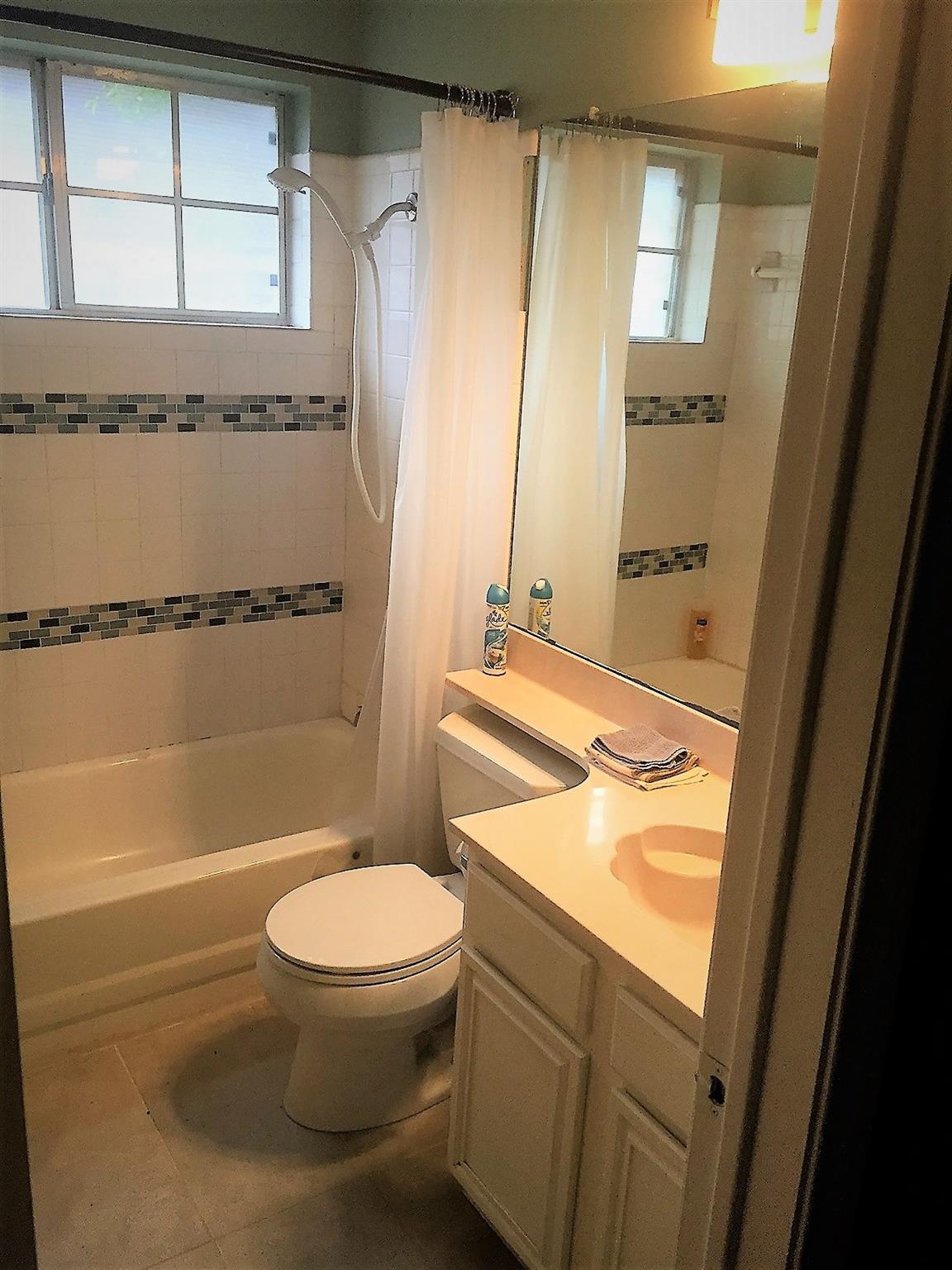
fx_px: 1063
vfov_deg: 61.7
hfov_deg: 48.2
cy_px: 635
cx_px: 476
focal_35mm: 29
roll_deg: -2.7
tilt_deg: -15.3
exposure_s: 1/30
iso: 50
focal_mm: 4.15
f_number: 2.2
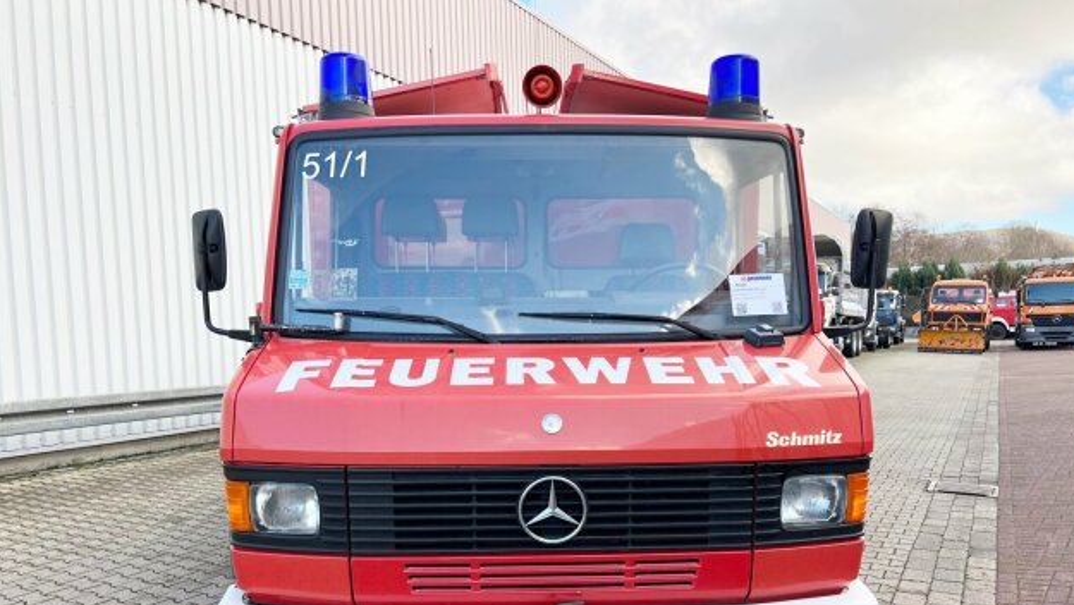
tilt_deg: -3.6
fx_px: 826
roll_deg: +1.3
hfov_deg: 66.0
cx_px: 546
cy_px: 411
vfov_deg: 39.7
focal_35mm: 29
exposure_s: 1/563
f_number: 1.5
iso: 50
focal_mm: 5.7
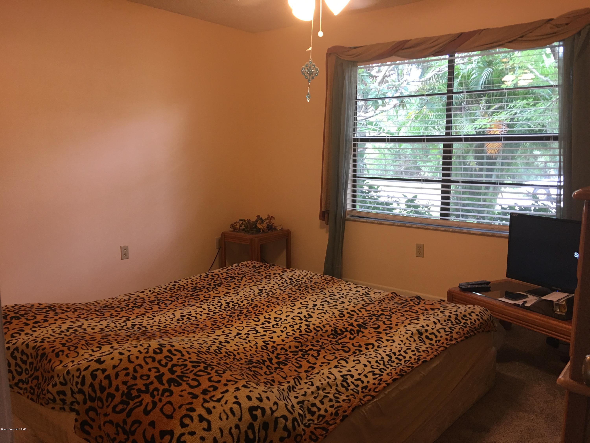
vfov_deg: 48.2
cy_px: 222
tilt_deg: -6.7
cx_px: 295
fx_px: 494
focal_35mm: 29
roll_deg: +0.1
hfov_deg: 61.7
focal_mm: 4.15
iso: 40
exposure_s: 1/15
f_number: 2.2
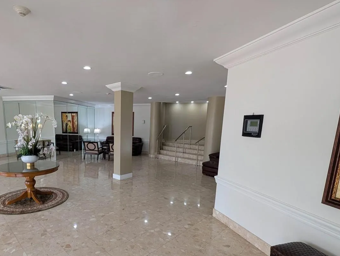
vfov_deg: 70.7
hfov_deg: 86.2
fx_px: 177
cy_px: 158
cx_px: 130
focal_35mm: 18
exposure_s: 1/120
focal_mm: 2.02
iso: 66
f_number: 1.7
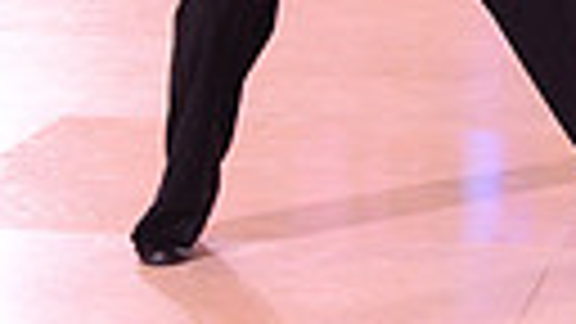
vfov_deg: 5.7
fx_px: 3177
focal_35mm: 208
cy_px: -351
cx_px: 709
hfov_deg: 10.2
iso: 2500
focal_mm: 44
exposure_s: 1/250
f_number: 5.6
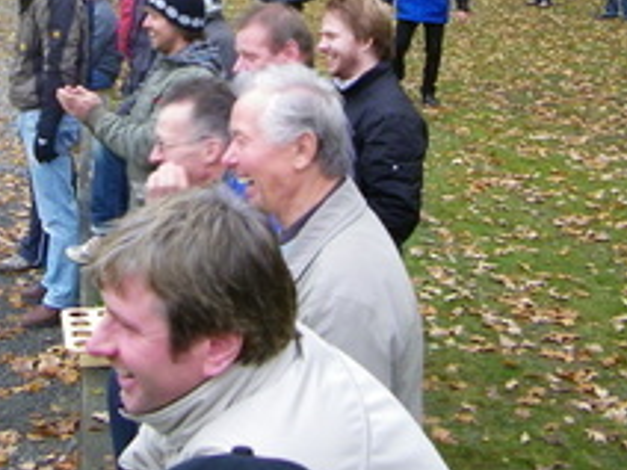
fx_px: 1413
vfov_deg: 18.6
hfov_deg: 24.6
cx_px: 127
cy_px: 43
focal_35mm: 78
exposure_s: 1/30
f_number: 2.8
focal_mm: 5.8
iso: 125
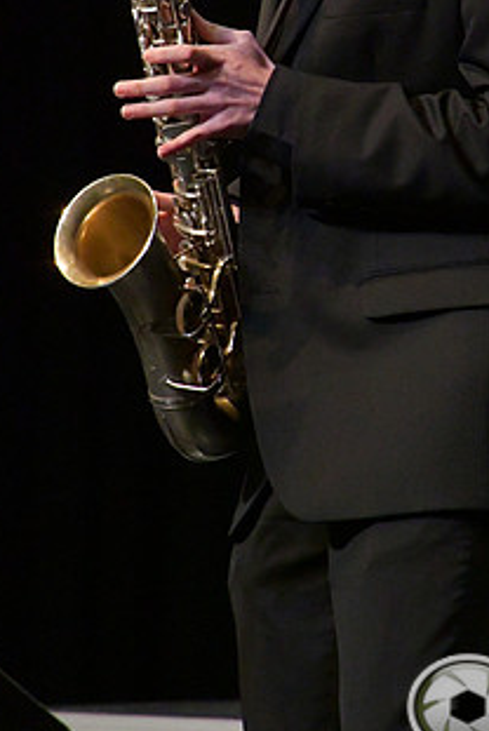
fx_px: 11933
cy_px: 115
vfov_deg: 3.5
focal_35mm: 587
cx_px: 382
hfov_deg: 2.3
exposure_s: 1/500
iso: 12800
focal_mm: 210
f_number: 9
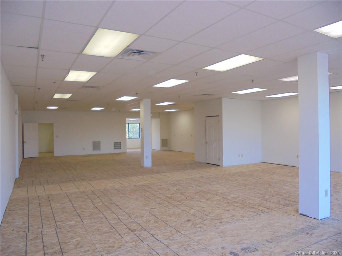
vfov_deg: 53.1
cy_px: 128
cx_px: 171
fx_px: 257
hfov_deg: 67.3
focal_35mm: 26
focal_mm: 4.6
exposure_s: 1/50
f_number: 3.5
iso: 100
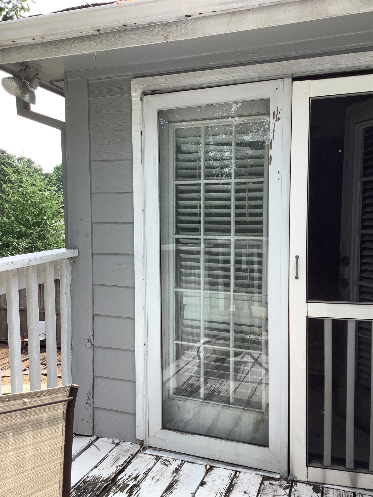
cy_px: 248
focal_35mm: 31
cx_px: 186
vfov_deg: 58.4
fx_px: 445
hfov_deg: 45.4
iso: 25
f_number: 2.4
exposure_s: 1/354
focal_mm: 3.3
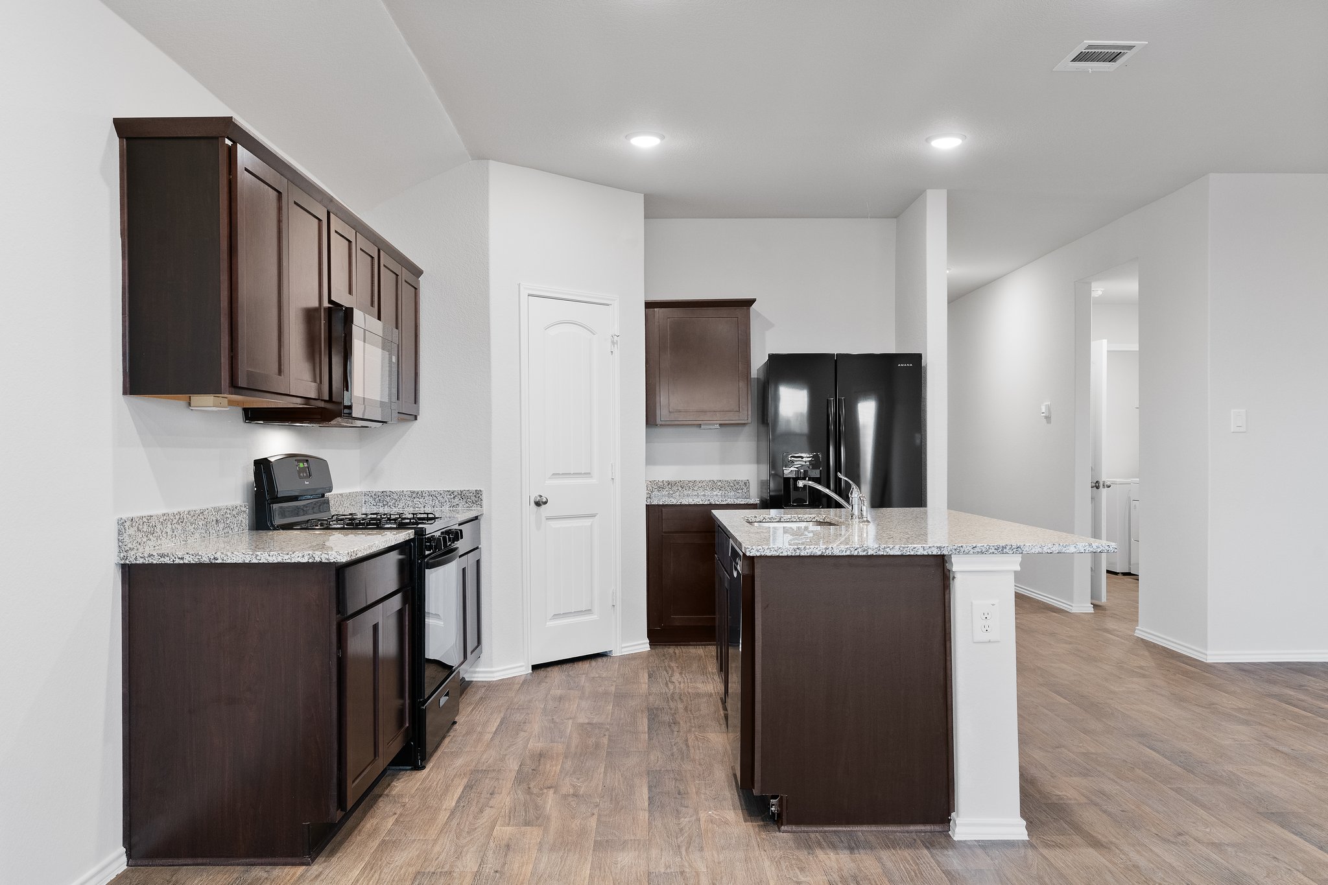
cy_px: 442
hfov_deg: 63.7
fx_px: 1070
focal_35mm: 29
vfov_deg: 45.0
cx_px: 664
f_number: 8
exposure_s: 1/3
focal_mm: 29
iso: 2000
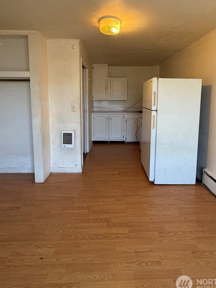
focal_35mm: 18
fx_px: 150
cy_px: 111
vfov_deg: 86.3
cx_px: 115
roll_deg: -0.1
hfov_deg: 71.5
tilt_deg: -5.6
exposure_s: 1/120
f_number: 2.2
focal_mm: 2.22
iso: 320
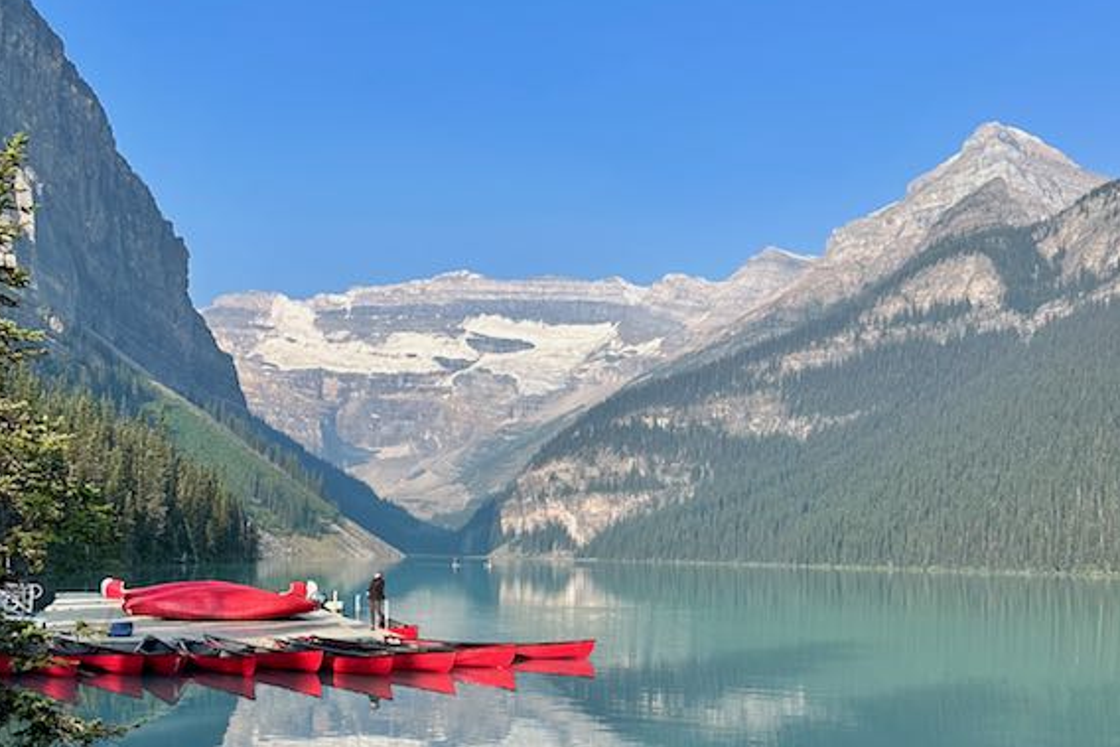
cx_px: 491
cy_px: 516
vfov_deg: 32.3
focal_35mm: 41
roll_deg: -1.5
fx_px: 1276
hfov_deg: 47.3
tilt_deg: -0.6
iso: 80
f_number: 1.78
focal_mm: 6.86
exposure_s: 1/2732
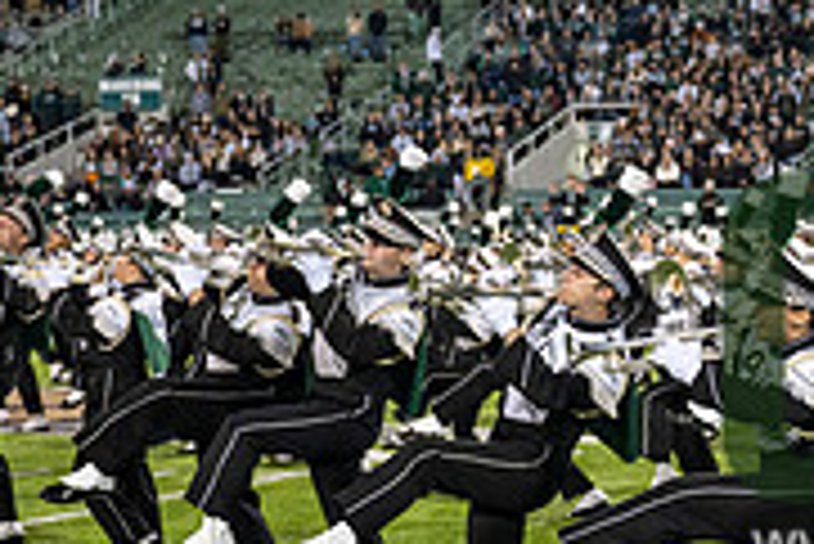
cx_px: 1061
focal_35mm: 128
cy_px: 384
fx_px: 2896
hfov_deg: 15.2
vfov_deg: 10.7
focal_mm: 40
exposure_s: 1/500
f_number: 3.2
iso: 1250
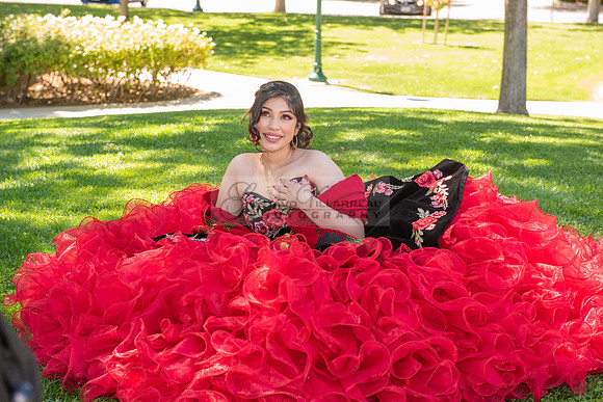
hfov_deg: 28.8
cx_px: 302
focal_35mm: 70
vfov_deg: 19.5
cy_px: 201
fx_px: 1173
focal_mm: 70
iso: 500
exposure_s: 1/200
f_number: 6.3
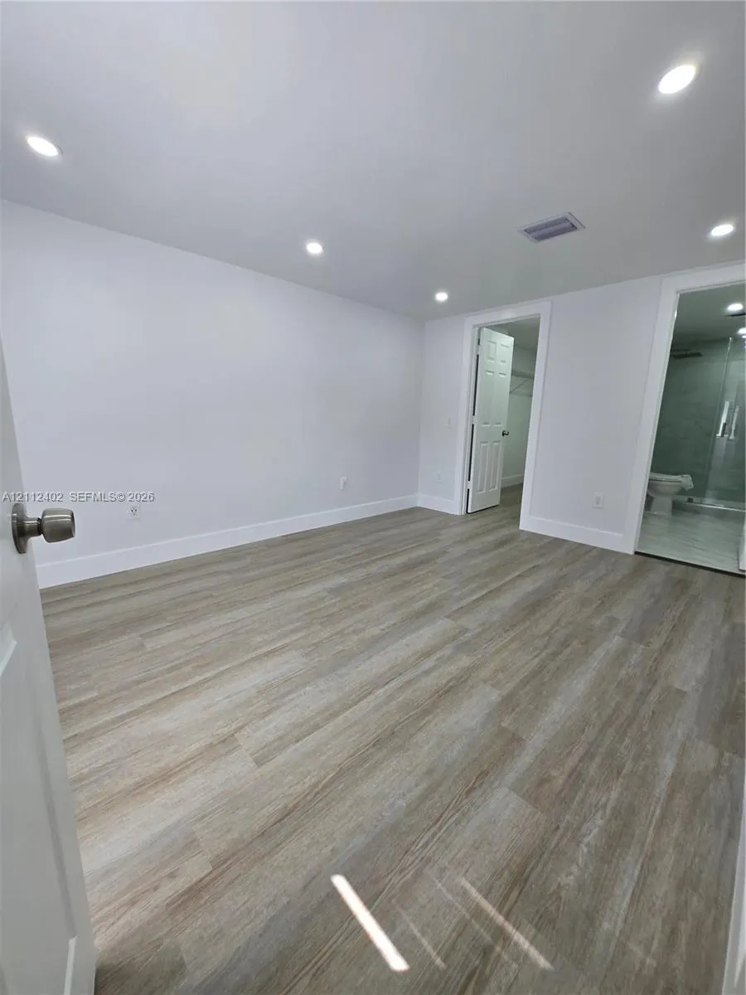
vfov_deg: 106.2
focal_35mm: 13
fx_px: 374
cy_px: 498
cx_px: 373
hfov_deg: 89.9
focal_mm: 1.7
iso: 40
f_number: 2.2
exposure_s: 1/60
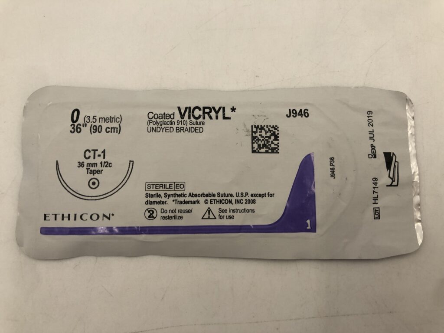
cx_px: 222
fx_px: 359
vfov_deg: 49.7
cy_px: 166
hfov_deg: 63.4
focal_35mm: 28
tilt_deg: -83.1
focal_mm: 3.99
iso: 20
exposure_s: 1/30
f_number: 1.8
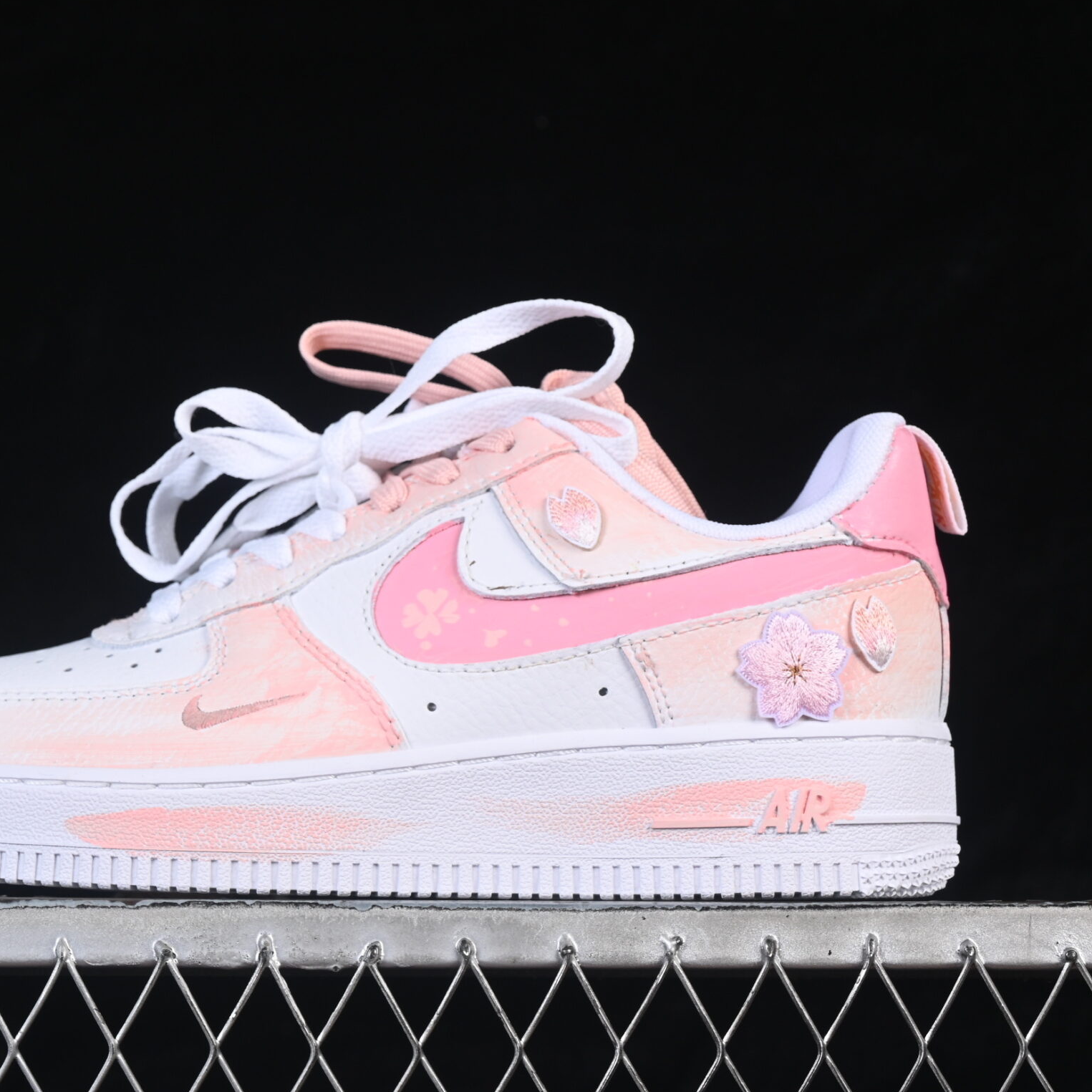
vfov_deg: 16.3
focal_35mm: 107
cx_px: 411
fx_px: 3819
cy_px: 520
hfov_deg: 16.3
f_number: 8
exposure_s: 1/80
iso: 160
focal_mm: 50
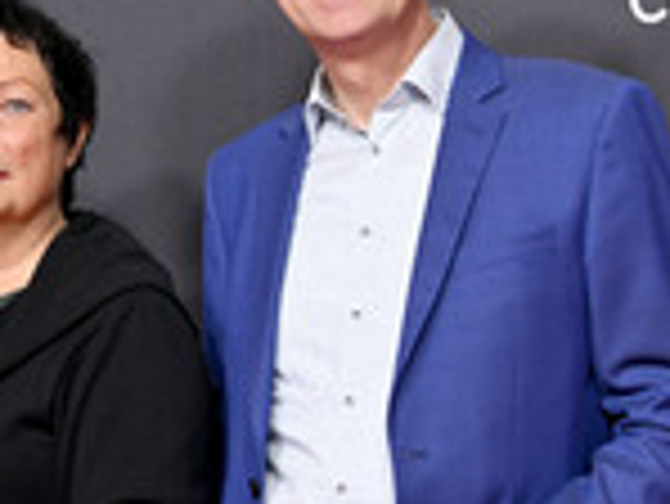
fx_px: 3952
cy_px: 356
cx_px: -326
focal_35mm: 204
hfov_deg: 9.4
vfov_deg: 7.3
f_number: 5
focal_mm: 70
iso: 1000
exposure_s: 1/200
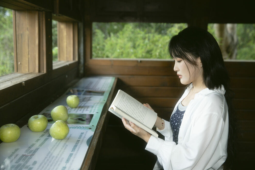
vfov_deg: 27.0
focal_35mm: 50
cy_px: 85
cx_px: 128
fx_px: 354
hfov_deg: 39.6
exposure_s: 1/125
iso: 200
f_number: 4
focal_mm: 50
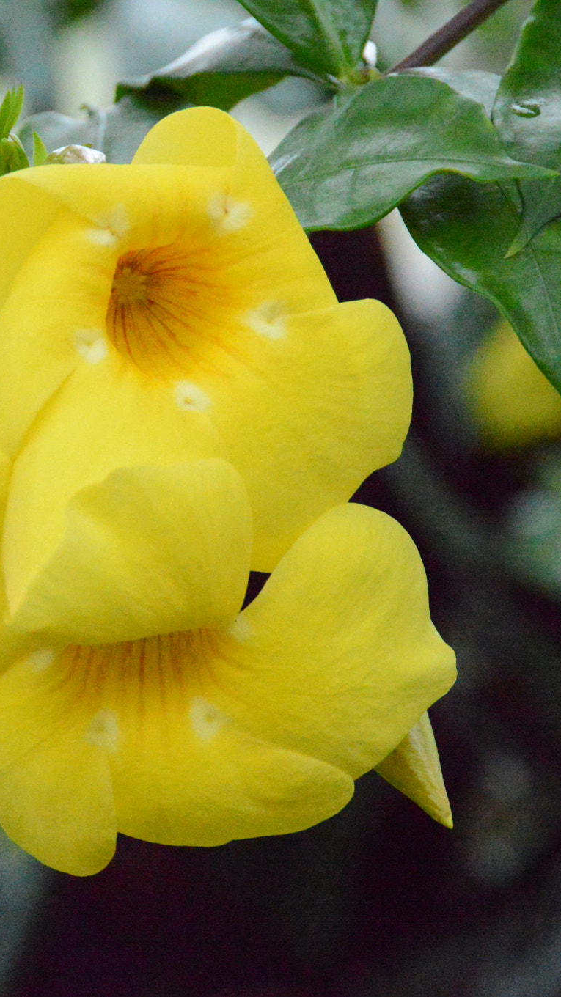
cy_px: 498
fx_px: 12509
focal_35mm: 473
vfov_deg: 4.6
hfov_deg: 2.6
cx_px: -3
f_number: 9
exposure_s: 1/4000
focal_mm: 200
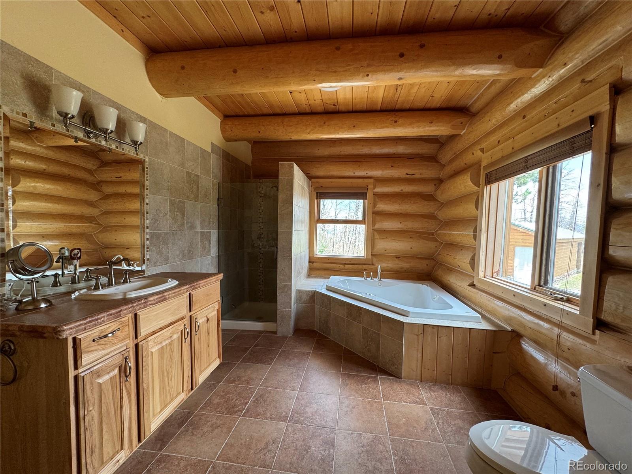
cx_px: 316
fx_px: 256
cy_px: 237
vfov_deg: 85.7
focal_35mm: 14
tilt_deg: -2.6
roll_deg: -1.5
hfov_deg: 102.1
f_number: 2.2
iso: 160
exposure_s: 1/99
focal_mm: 2.22
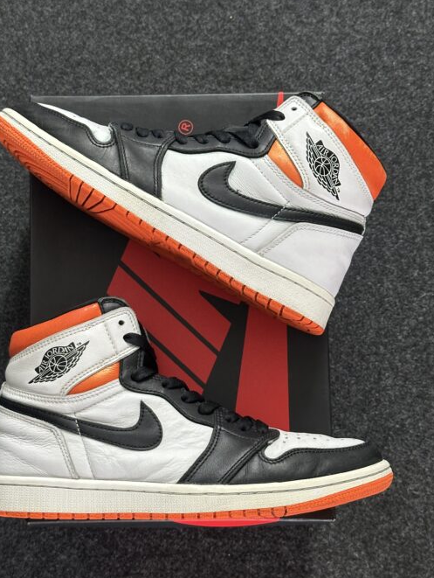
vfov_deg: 33.2
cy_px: 309
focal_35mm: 58
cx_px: 184
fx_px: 968
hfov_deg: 25.2
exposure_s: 1/33
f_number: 1.78
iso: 200
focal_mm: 6.86
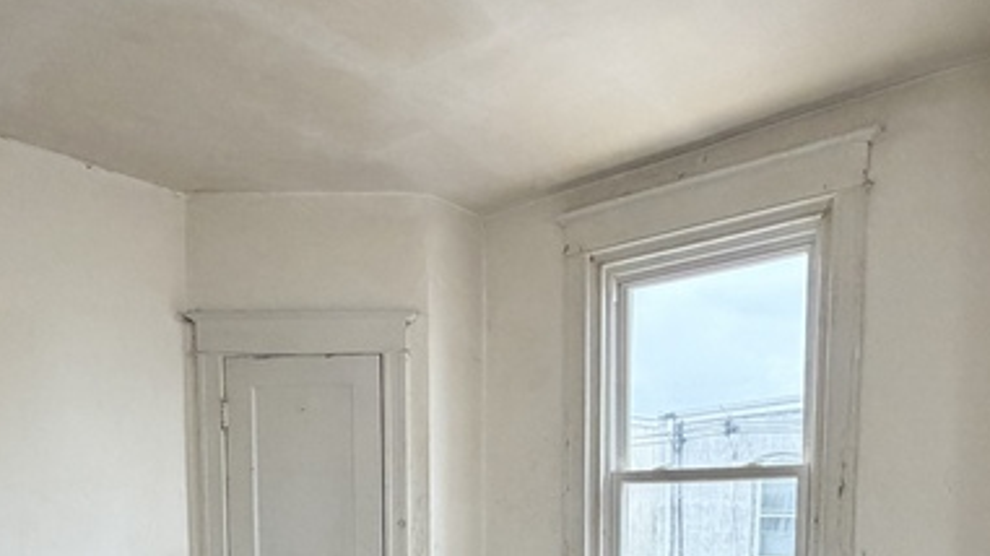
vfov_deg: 33.1
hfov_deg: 61.0
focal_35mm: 32
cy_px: 577
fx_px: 840
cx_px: 468
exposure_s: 1/95
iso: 320
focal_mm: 2.22
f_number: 2.2
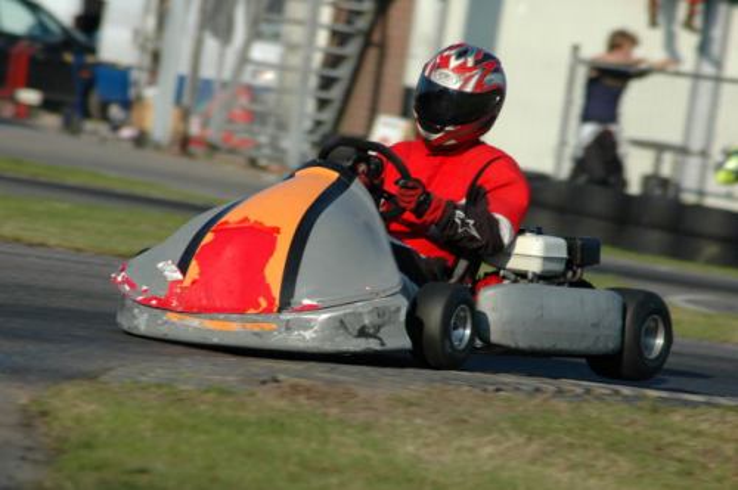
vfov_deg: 3.7
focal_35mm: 375
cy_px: 245
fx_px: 7677
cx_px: 369
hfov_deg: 5.5
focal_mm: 250
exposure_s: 1/640
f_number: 6.3
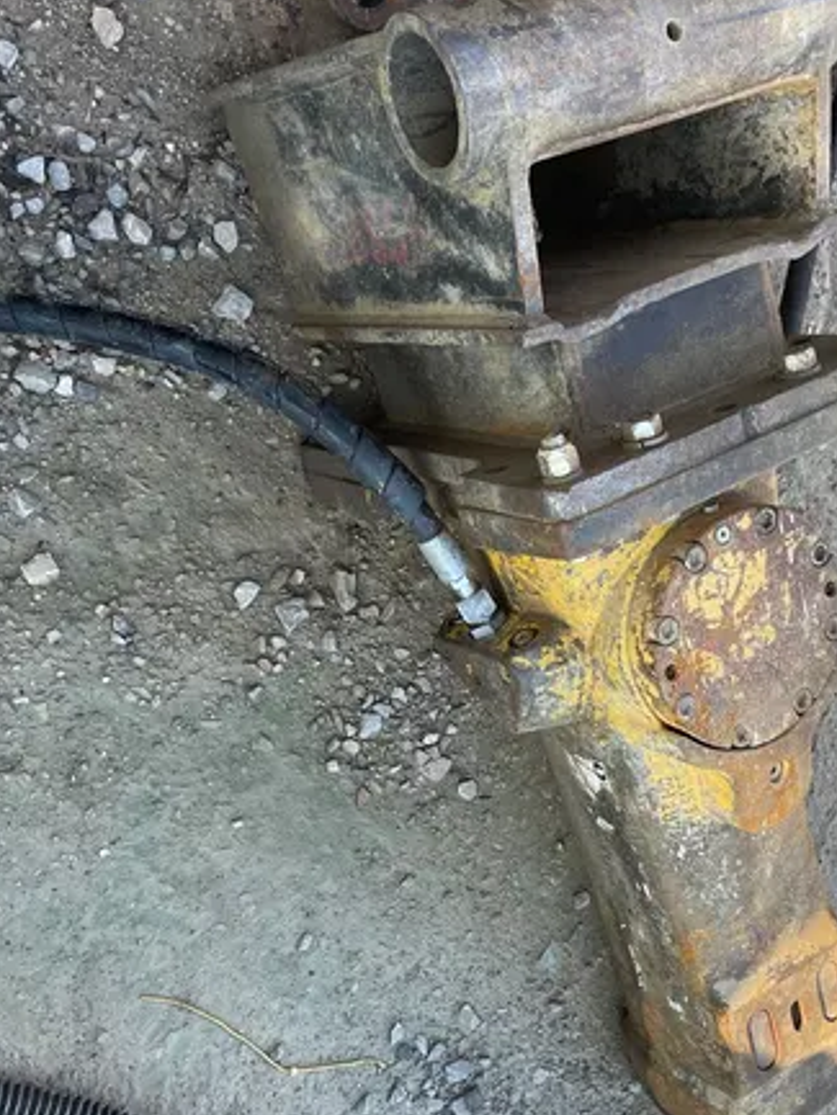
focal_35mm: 44
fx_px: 1418
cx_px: 621
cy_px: 679
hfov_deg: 32.3
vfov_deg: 42.7
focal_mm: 4.2
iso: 32
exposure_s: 1/193
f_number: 1.6
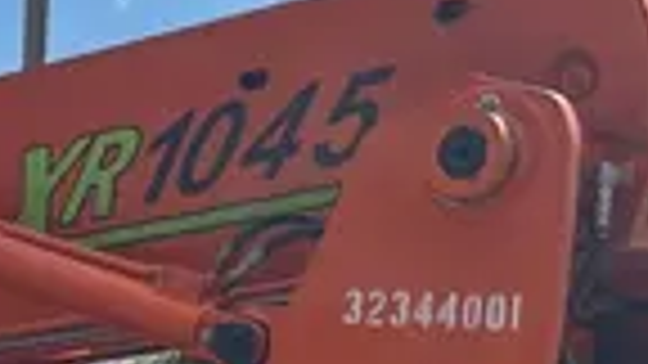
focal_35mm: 144
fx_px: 2474
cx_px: -310
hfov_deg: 14.0
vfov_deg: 8.1
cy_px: 640
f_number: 1.6
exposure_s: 1/5076
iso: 50
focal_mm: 5.1
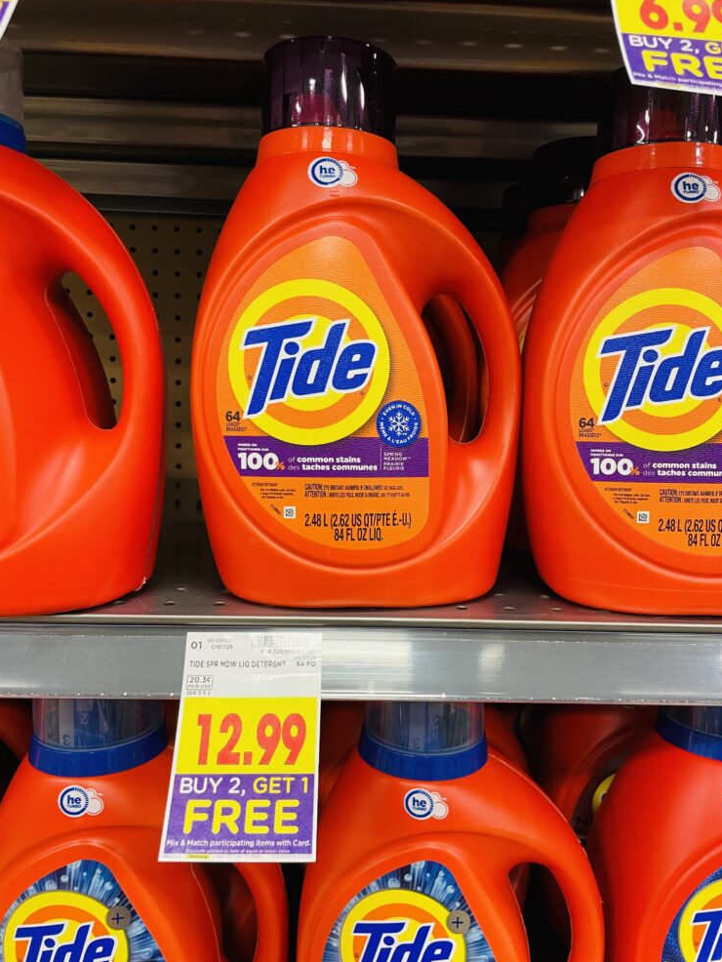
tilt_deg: -5.4
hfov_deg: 51.4
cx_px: 369
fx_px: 751
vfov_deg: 65.3
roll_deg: -1.9
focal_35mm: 27
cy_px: 463
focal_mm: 4.2
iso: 100
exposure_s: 1/63
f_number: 1.6
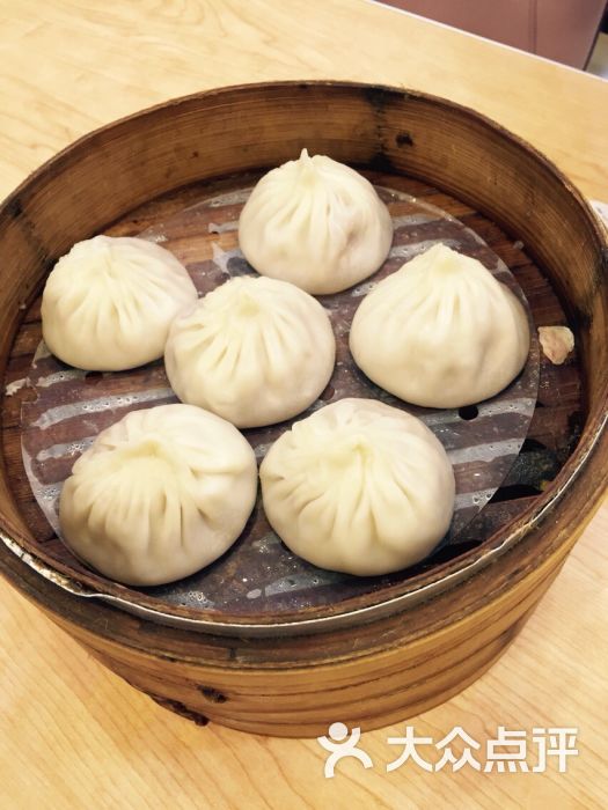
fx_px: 679
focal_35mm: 29
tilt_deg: -56.4
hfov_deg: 48.2
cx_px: 304
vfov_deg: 61.7
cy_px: 405
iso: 64
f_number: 2.2
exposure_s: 1/30
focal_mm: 4.15
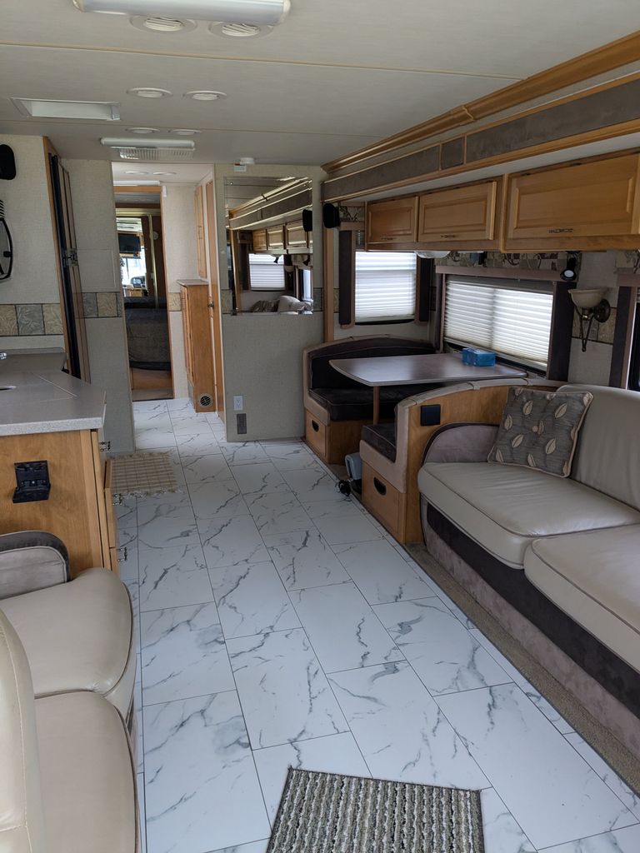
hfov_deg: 51.4
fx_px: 666
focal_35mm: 27
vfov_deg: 65.3
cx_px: 320
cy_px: 426
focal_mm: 4.38
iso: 128
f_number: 1.73
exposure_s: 1/30
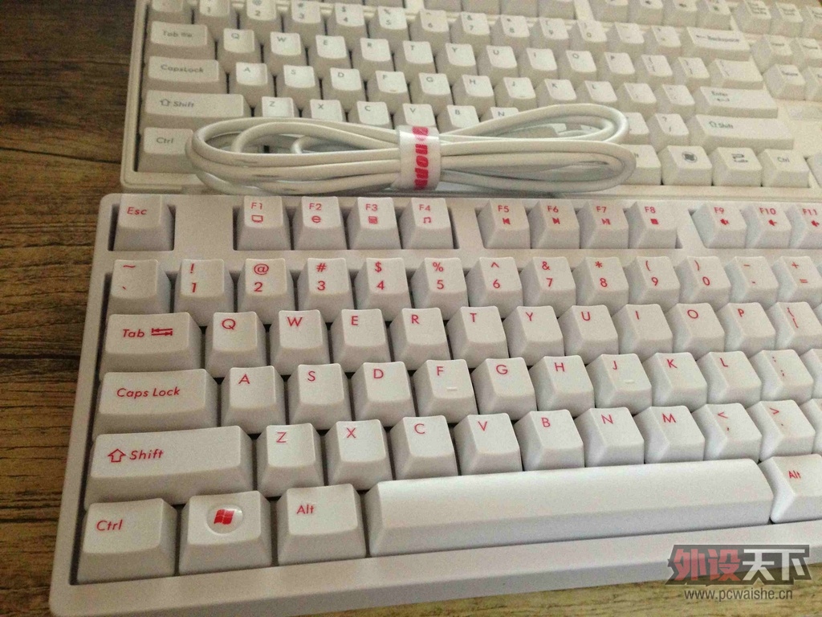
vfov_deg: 42.9
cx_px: 411
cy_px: 308
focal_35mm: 33
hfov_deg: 55.4
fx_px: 784
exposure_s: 1/20
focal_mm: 4.13
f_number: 2.4
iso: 400
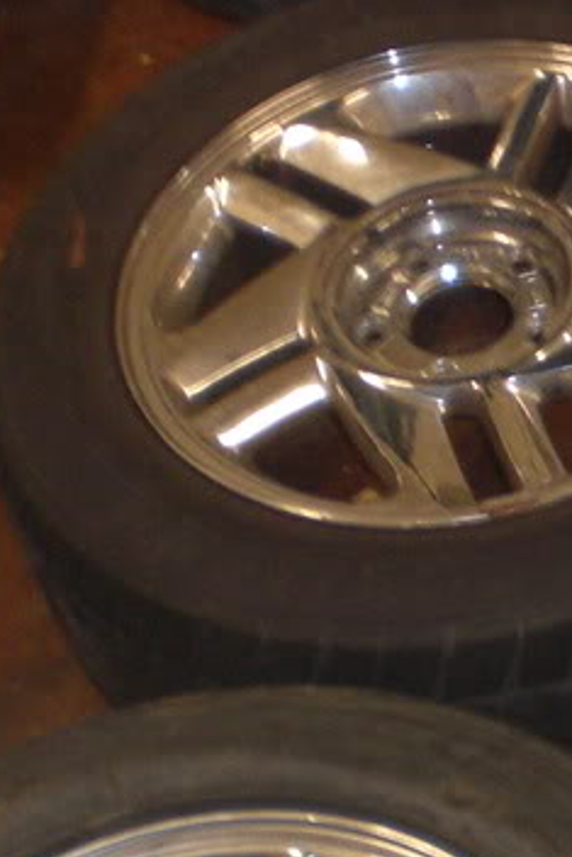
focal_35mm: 115
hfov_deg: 11.4
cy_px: 755
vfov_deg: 17.5
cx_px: 864
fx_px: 2738
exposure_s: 1/30
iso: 200
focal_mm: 6.3
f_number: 3.1
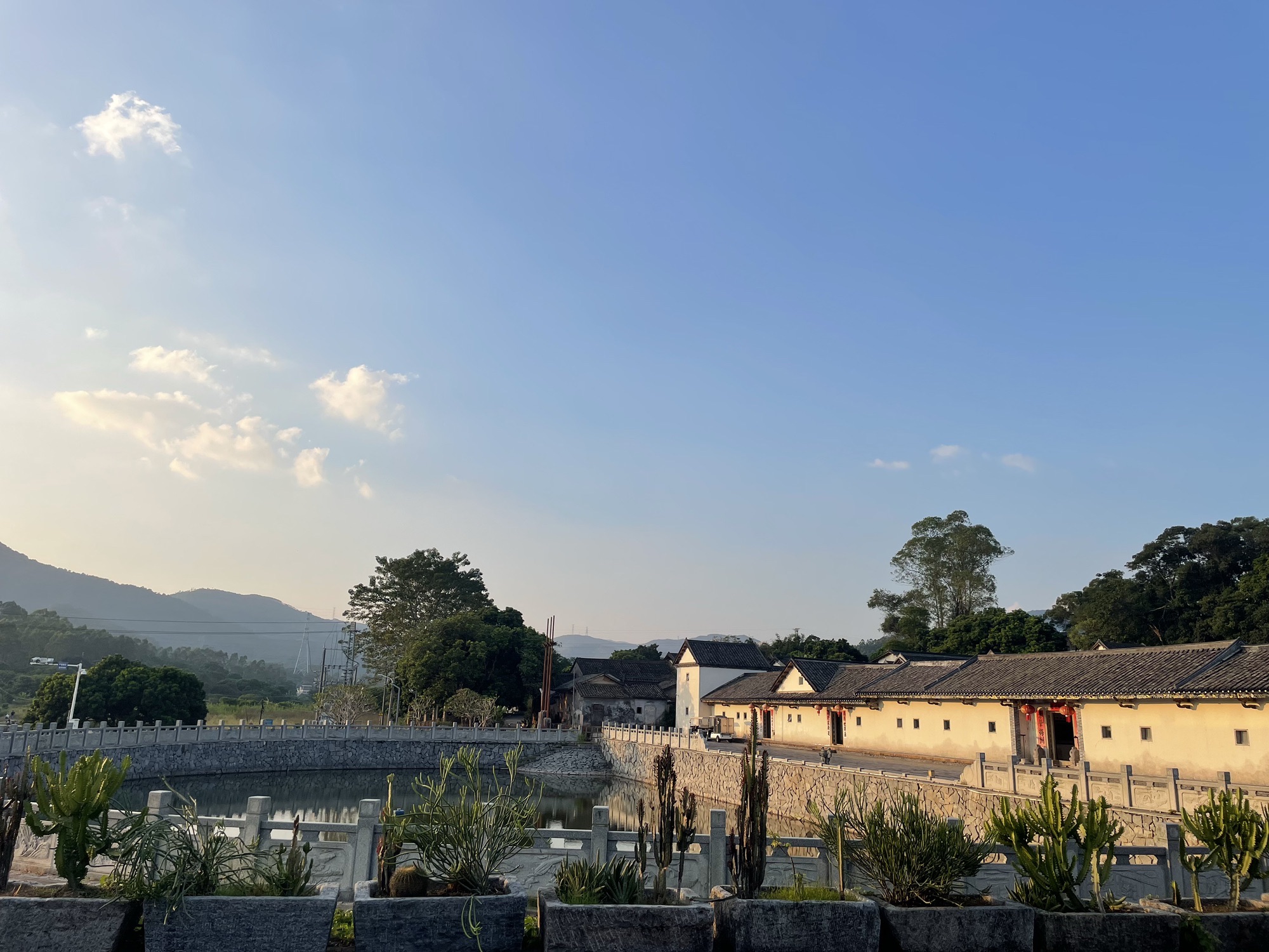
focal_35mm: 26
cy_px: 476
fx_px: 953
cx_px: 634
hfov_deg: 67.3
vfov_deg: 53.1
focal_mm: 4.2
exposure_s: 1/2092
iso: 32
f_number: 1.6
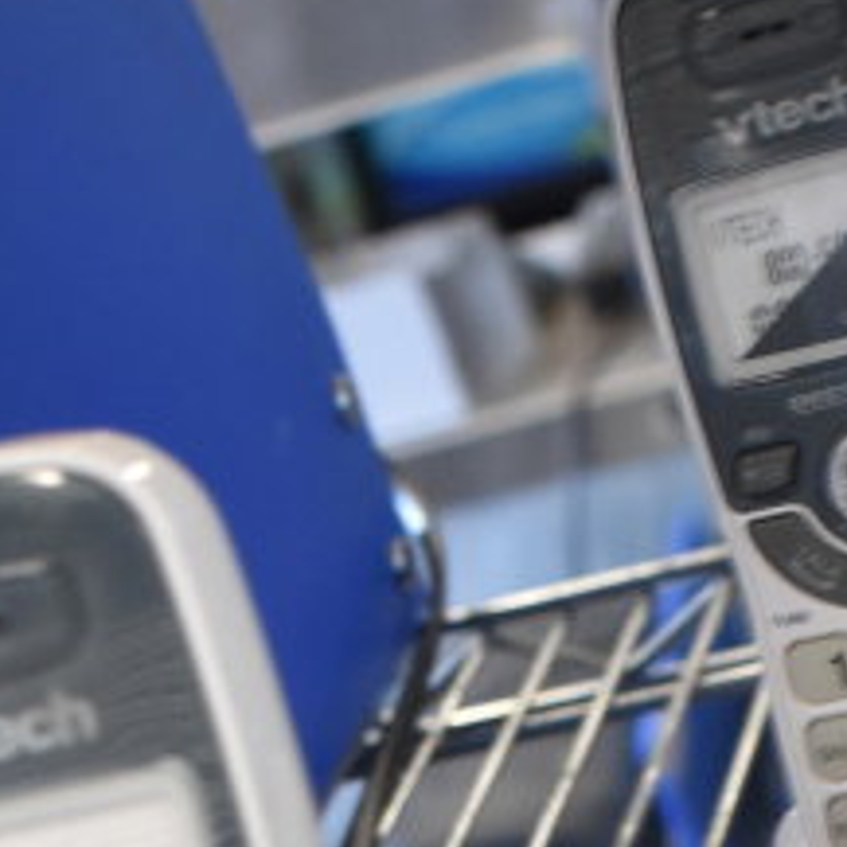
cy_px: 1352
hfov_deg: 14.0
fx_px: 3427
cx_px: 613
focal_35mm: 124
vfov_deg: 13.1
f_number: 3.8
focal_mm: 23
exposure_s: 1/40
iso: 1000
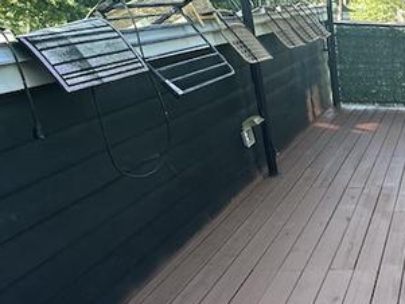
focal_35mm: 40
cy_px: 194
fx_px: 468
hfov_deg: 36.9
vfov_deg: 35.7
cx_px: 475
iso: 100
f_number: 2.2
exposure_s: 1/99
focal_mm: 2.22
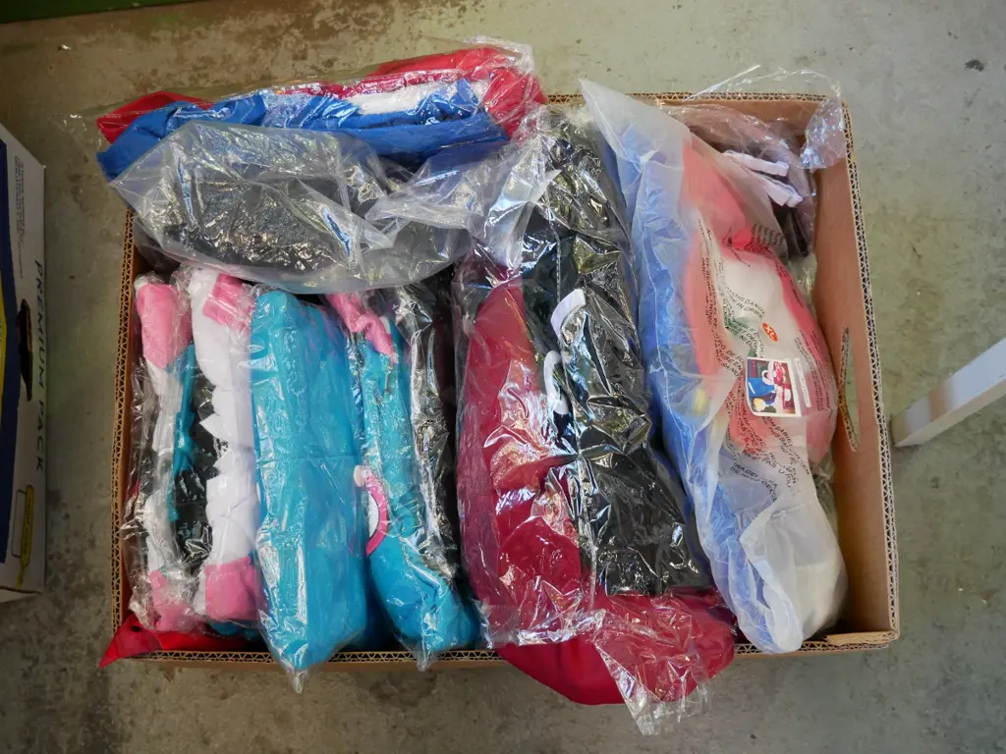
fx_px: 1162
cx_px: 503
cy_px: 377
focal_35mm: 40
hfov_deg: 46.8
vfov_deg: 36.0
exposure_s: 1/60
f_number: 4.1
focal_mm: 20
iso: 1600
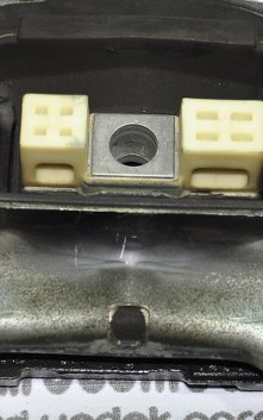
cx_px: 137
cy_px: 142
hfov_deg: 8.9
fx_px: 1695
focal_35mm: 148
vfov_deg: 14.1
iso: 200
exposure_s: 1/40
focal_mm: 38
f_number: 5
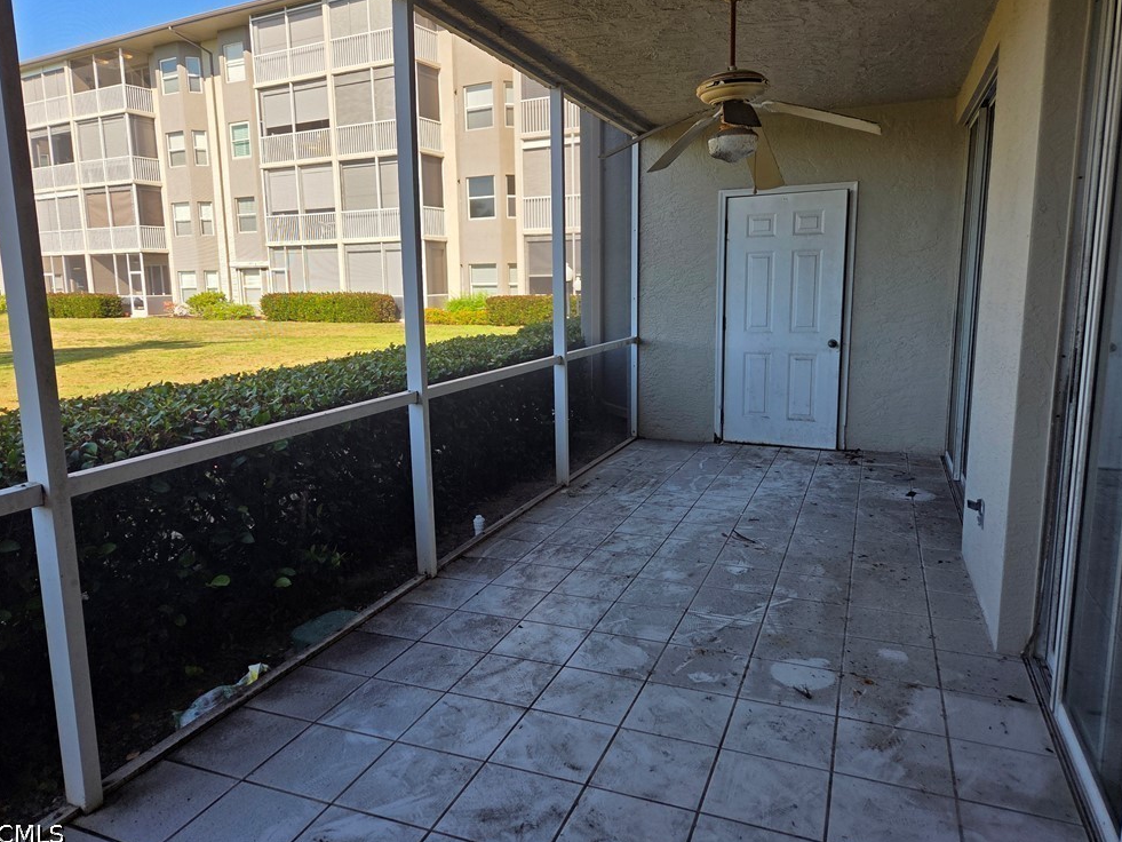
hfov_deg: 71.6
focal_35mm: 24
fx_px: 778
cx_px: 542
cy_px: 414
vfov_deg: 56.8
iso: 80
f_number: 1.8
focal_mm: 5.4
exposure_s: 1/1361
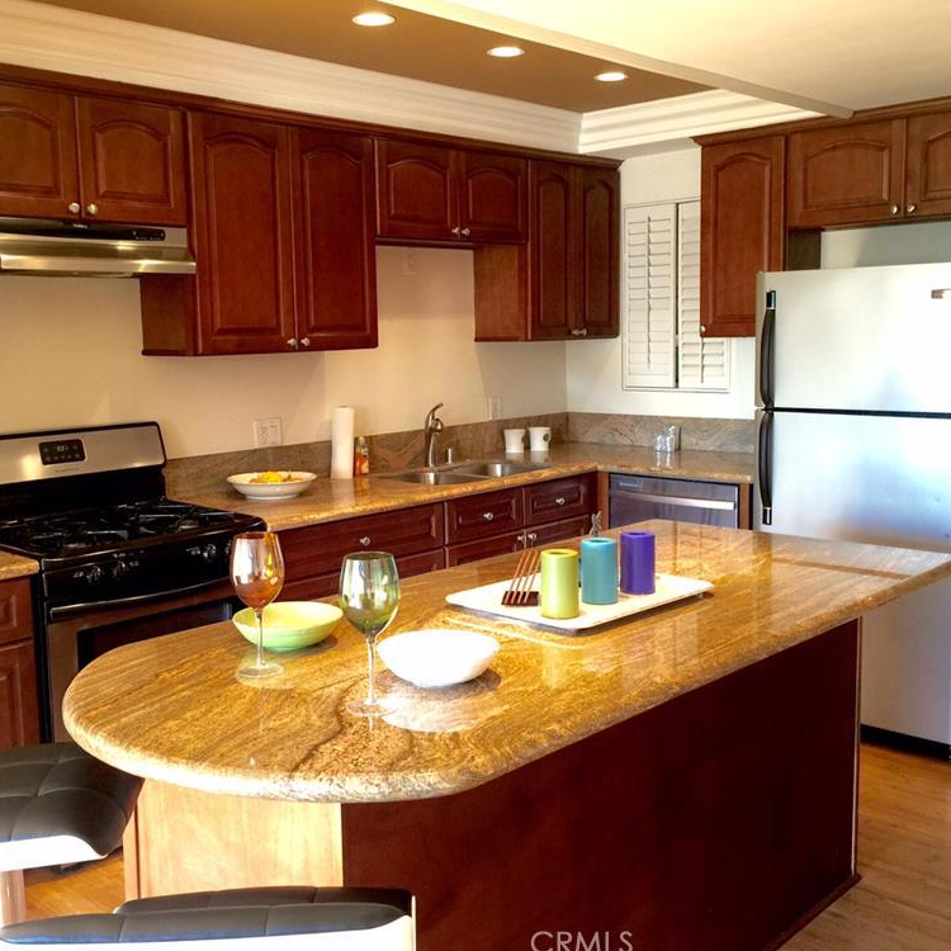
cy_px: 474
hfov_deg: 47.1
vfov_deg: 47.2
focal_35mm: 35
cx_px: 421
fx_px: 1088
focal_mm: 4.15
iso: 50
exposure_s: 1/15
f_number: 2.2
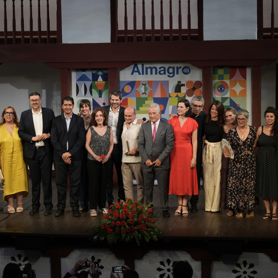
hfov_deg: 16.9
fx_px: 936
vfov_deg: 16.9
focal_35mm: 103
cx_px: 97
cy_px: 140
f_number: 4.5
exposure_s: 1/160
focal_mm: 80
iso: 800
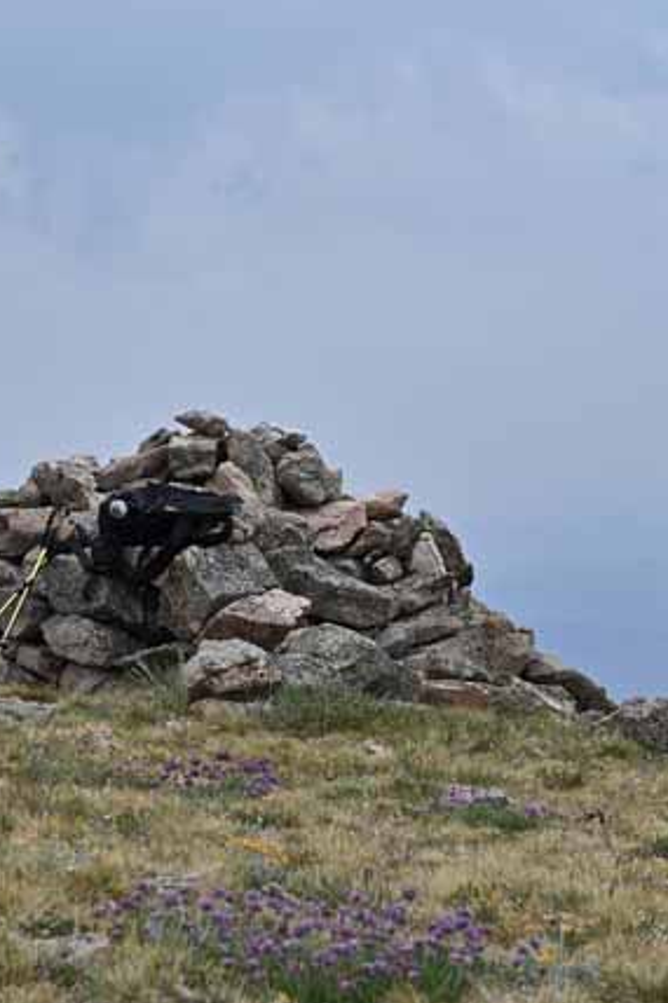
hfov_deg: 10.6
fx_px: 3593
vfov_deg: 15.9
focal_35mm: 129
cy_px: 465
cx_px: 113
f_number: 9
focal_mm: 69
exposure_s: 1/400
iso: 64
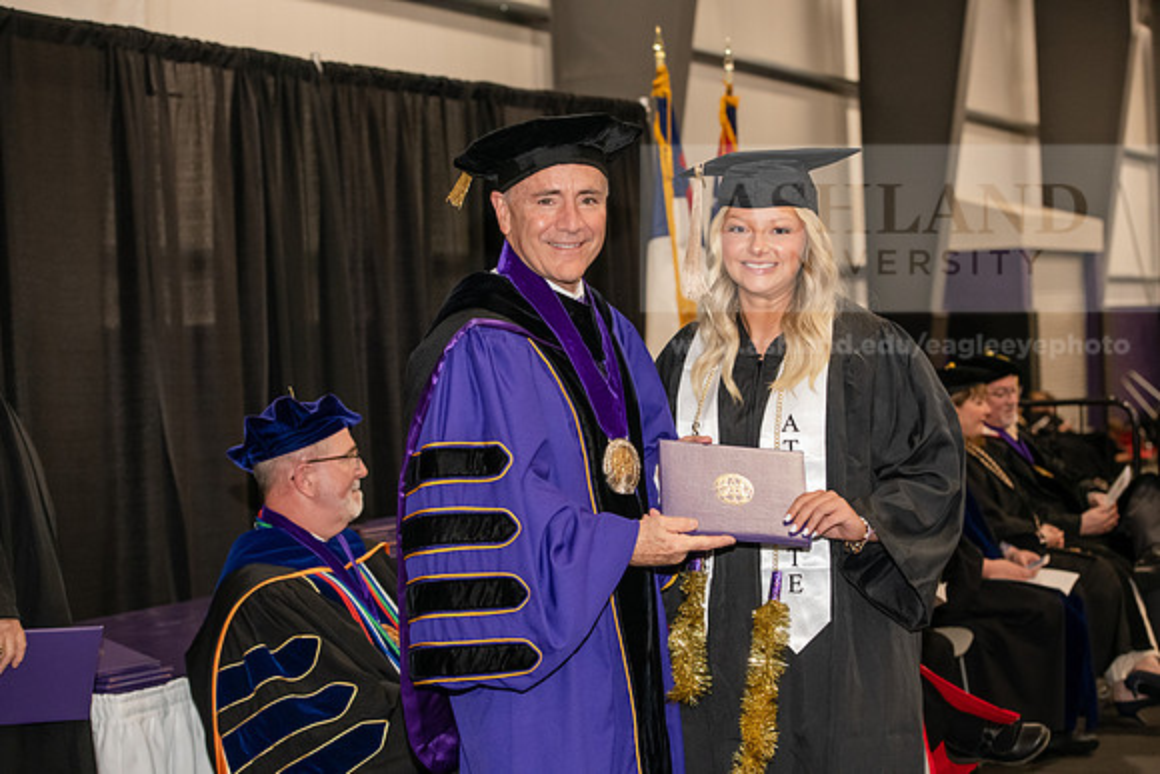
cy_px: 387
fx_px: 2256
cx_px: 580
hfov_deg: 28.8
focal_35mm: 70
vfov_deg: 19.5
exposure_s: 1/200
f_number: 5
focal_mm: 70
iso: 2500
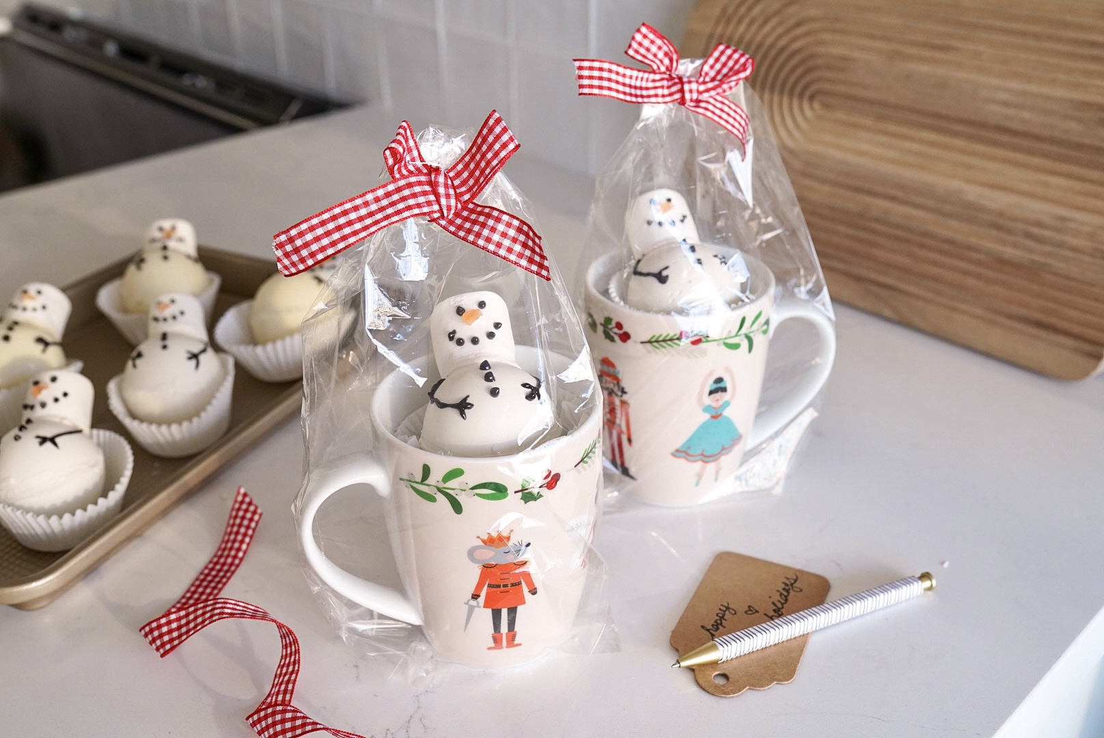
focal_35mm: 35
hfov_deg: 54.4
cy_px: 369
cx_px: 552
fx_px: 1074
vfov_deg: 37.9
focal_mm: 35
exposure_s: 1/100
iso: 1000
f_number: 5.6
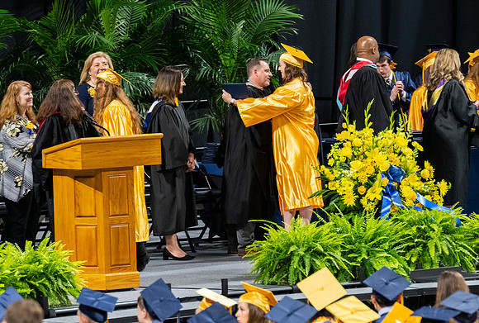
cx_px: 300
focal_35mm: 337
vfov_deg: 4.1
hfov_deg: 6.1
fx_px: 4504
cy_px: 164
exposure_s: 1/200
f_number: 4
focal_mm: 190
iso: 2000
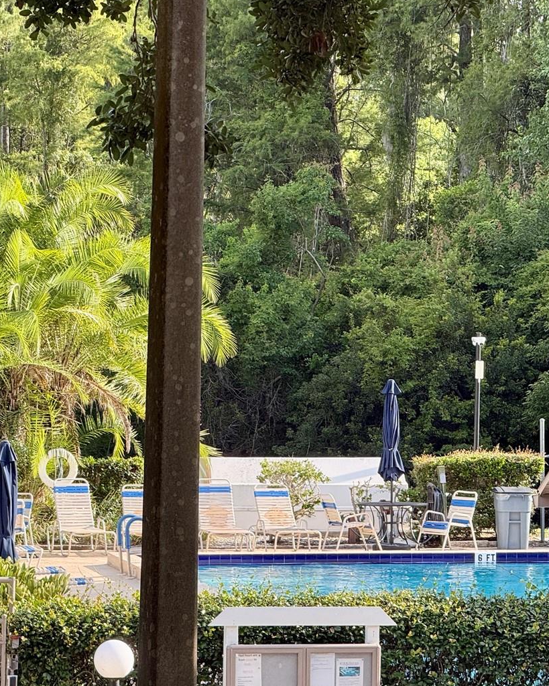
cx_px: 125
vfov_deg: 10.5
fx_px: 3717
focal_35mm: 183
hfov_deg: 8.4
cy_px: 310
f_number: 2.8
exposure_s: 1/233
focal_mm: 15.66
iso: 50
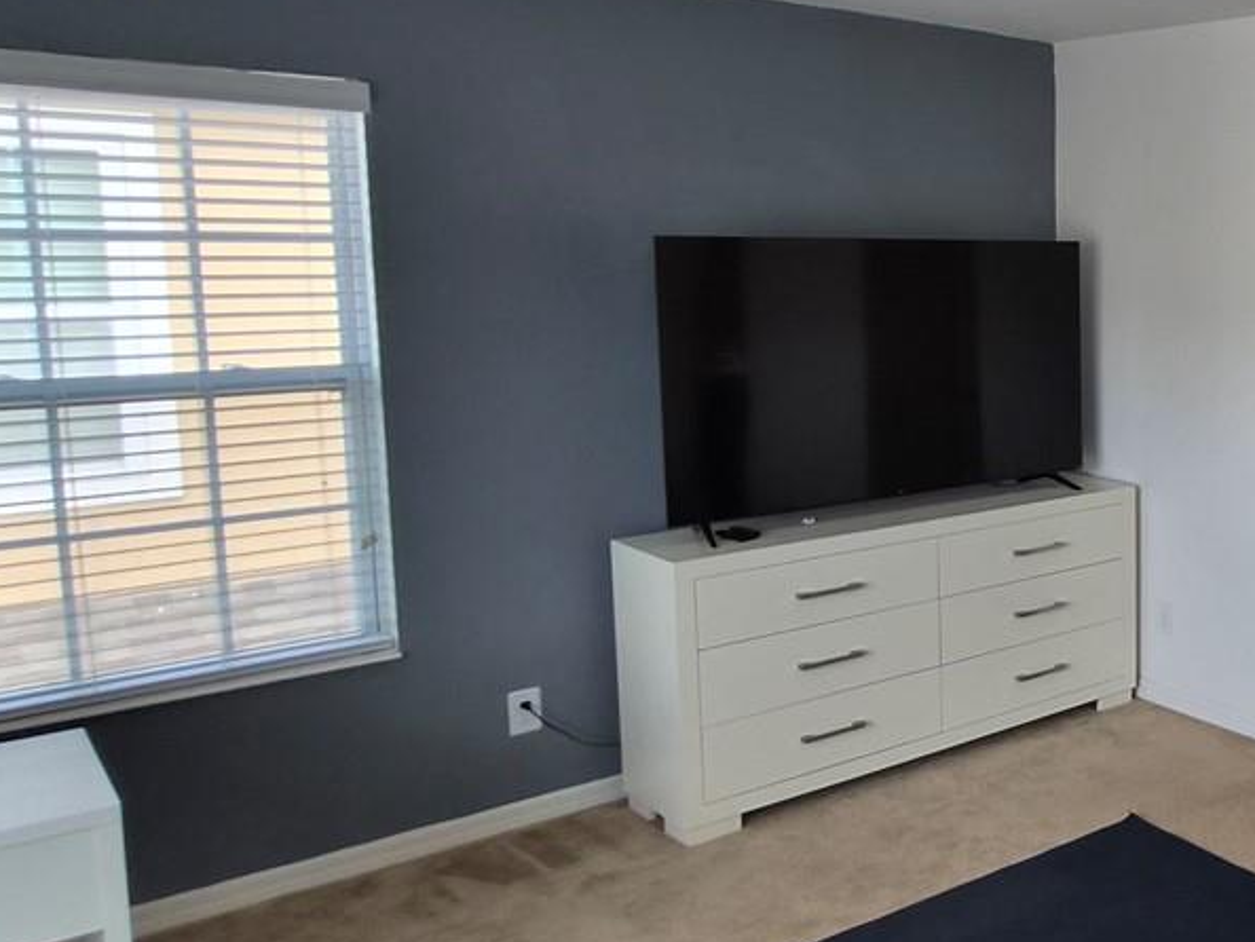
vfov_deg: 40.6
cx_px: 1375
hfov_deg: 41.9
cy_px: 395
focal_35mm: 35
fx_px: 1269
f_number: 2.2
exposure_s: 1/60
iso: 64
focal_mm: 1.7
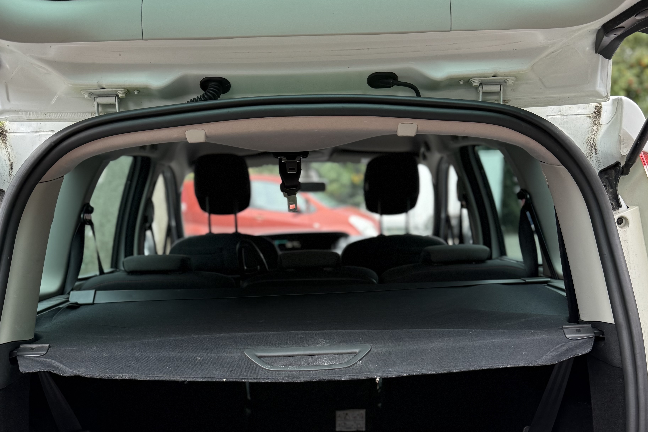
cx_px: 323
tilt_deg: -13.8
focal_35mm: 39
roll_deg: +1.9
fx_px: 702
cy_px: 369
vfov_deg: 32.9
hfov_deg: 49.6
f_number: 1.78
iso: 160
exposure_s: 1/243
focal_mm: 6.76
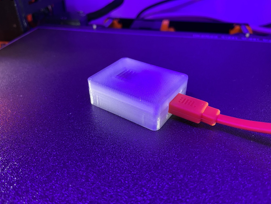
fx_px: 211
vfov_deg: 51.4
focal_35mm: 27
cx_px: 131
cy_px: 104
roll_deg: +0.7
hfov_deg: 65.3
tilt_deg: -34.9
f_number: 1.8
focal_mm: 4.25
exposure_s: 1/49
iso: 500
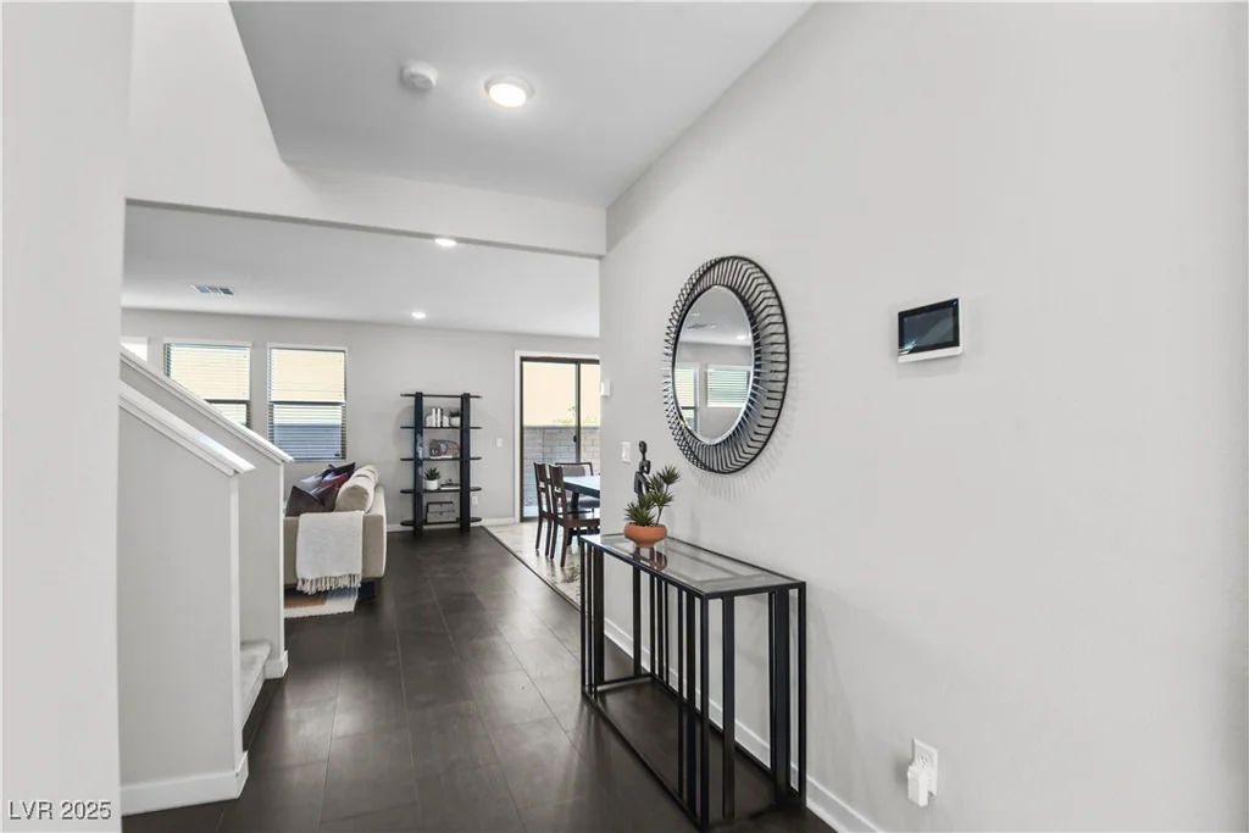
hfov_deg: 96.7
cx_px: 624
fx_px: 555
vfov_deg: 73.8
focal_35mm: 16
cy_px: 416
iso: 250
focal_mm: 16
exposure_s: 1/8
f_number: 8
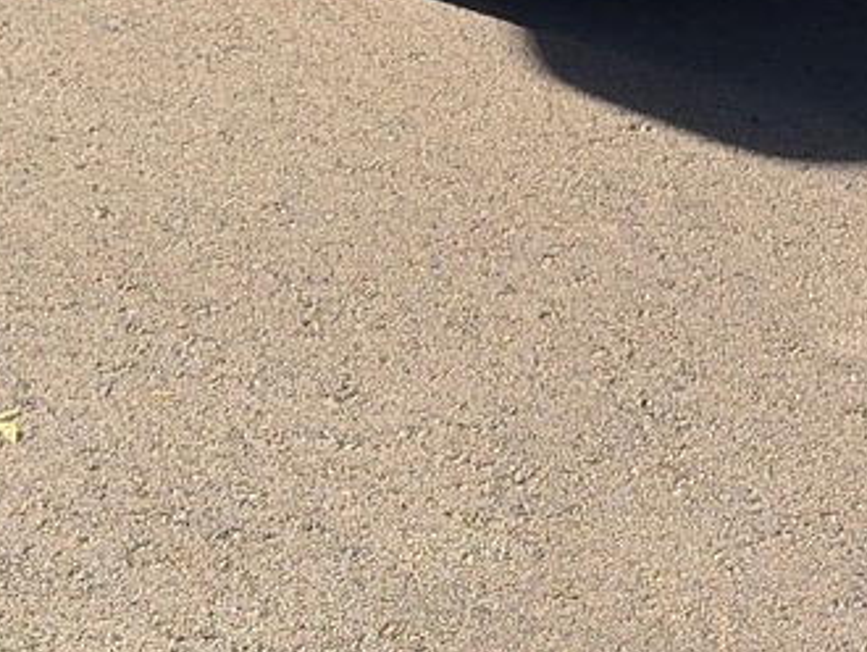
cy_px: -818
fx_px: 3158
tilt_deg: -9.5
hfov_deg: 15.6
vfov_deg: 10.4
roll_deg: +2.8
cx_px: 213
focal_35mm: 126
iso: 64
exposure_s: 1/409
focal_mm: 5.96
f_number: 1.6
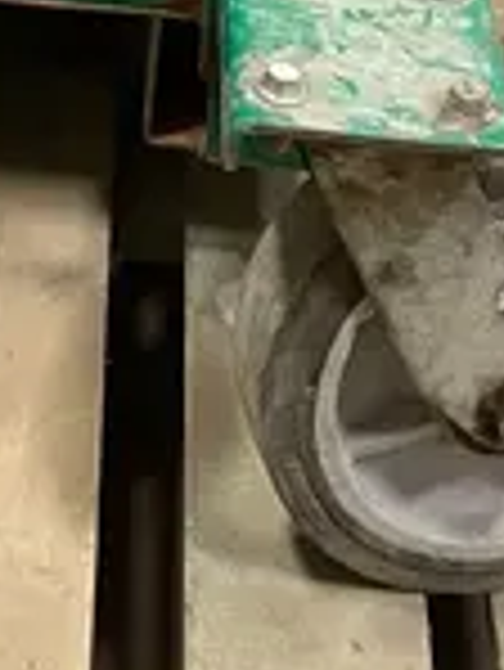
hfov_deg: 11.4
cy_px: -825
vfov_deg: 12.7
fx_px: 2481
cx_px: -108
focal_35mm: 128
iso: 200
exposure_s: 1/60
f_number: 1.6
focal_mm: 4.2
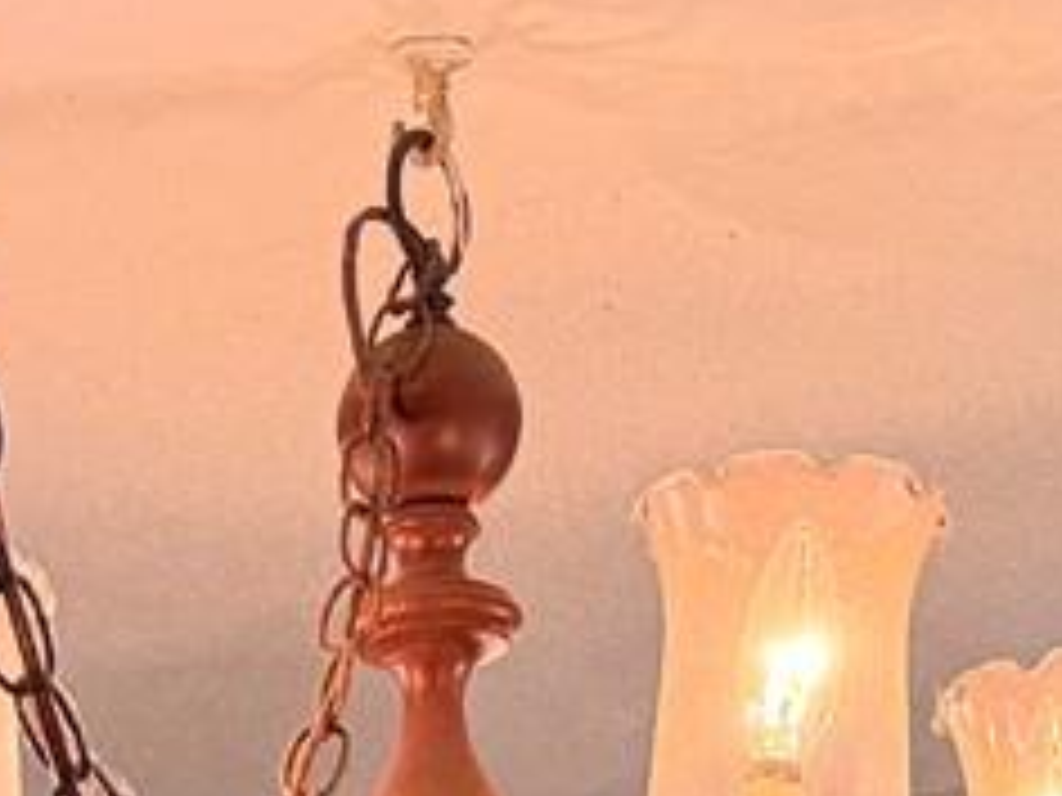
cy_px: 2289
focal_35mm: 163
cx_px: -135
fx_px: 5001
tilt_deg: -1.3
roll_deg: +0.7
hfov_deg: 11.9
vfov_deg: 8.0
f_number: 1.78
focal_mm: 6.76
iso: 200
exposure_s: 1/129
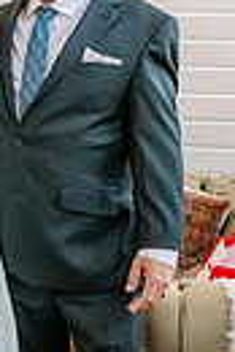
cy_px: 149
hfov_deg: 13.3
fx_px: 928
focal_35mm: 95
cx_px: -157
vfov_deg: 21.4
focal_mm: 27.5
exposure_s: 1/250
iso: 2500
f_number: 3.5
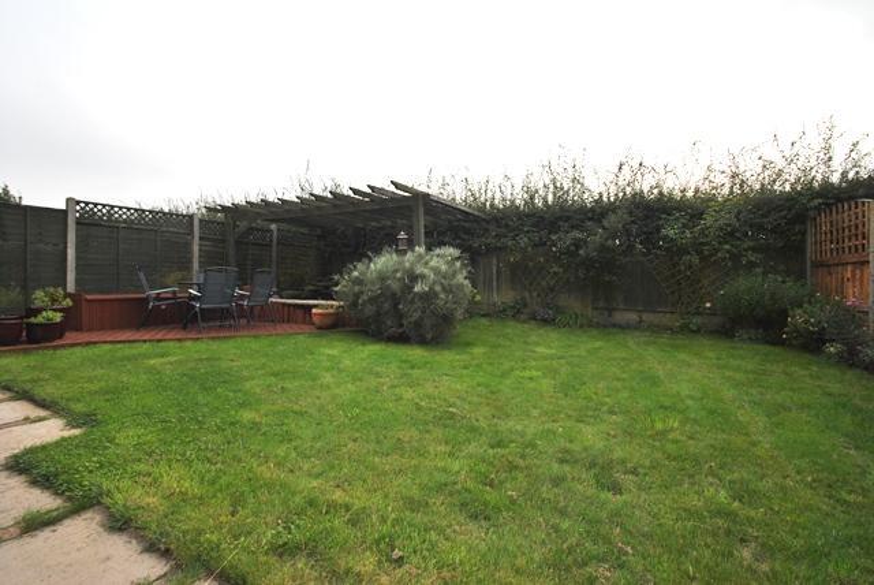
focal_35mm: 15
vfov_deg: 77.4
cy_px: 292
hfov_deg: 100.3
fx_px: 364
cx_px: 437
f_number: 9
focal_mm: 10
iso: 200
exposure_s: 1/200
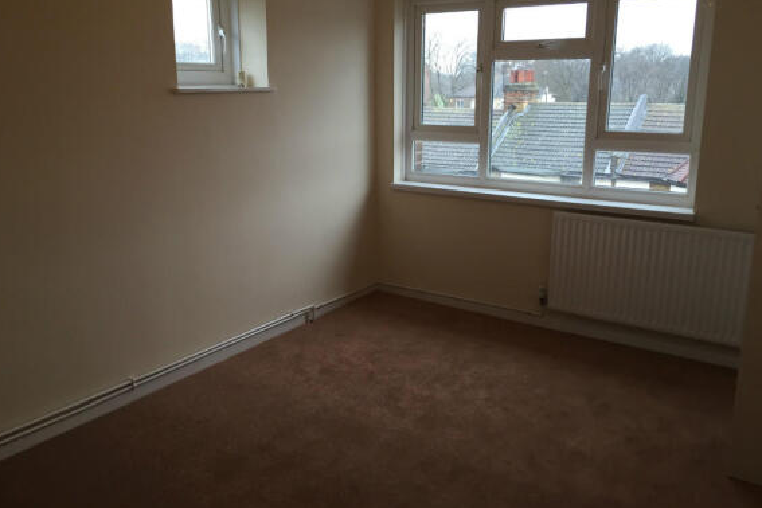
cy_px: 226
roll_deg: +0.2
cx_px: 382
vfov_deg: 42.3
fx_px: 656
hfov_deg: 60.3
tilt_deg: -12.9
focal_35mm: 31
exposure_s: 1/33
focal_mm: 4.15
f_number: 2.2
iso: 40
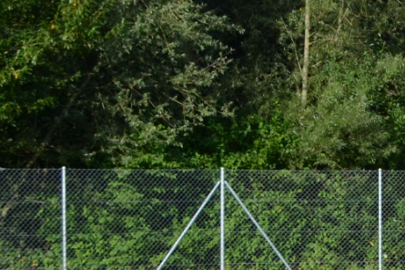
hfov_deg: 11.9
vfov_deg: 9.0
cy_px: 229
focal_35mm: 152
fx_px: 1709
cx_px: 845
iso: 400
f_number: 5.6
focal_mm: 22
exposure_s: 1/1600
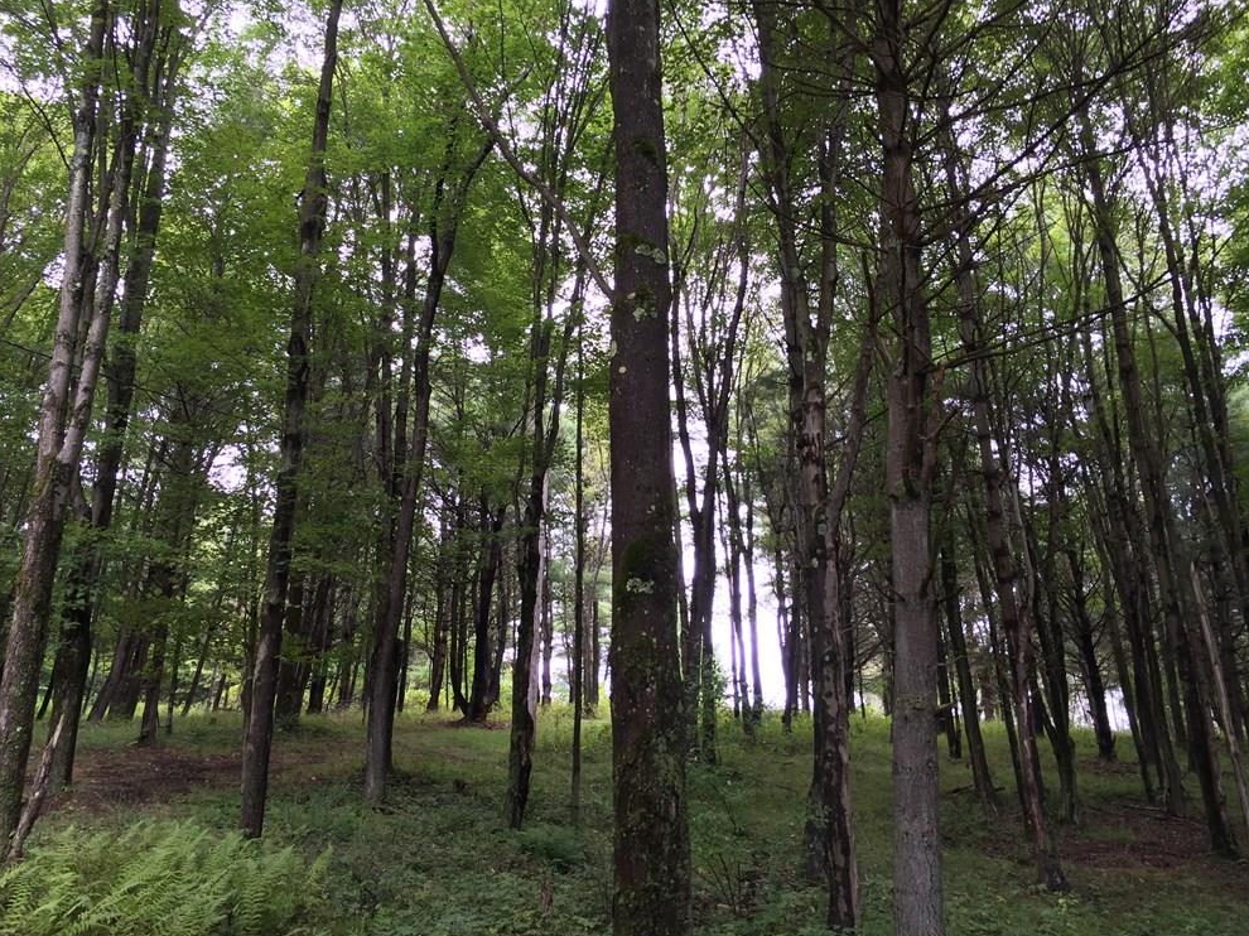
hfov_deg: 60.0
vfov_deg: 46.8
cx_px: 635
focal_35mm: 30
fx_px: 1082
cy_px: 460
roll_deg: +0.7
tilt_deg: +24.5
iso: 40
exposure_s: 1/60
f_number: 2.2
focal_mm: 4.15
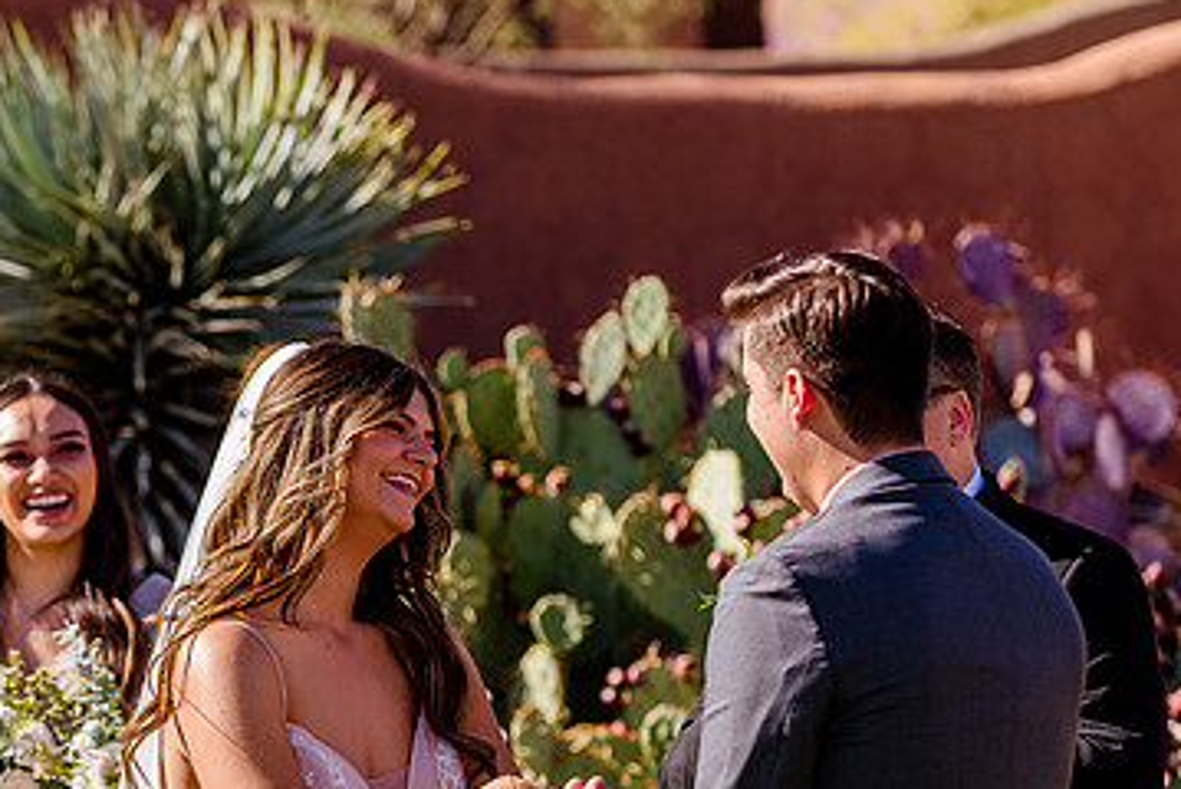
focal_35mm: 222
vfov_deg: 6.2
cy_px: 548
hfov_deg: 9.2
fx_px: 7289
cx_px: 243
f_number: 4
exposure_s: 1/800
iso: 200
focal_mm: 130
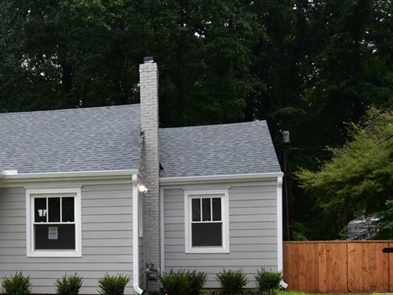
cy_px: 232
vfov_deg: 26.1
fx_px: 625
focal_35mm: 55
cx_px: 26
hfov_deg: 32.8
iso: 400
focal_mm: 20
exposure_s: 1/125
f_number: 9
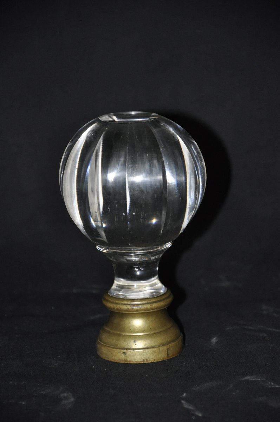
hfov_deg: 8.7
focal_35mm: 158
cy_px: 211
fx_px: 1842
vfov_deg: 13.1
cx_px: 140
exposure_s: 1/60
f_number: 5.6
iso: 800
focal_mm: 105
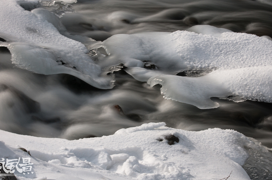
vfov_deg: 9.5
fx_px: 1087
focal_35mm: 144
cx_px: 138
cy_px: 61
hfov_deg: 14.3
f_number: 22
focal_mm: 70
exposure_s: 2
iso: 100
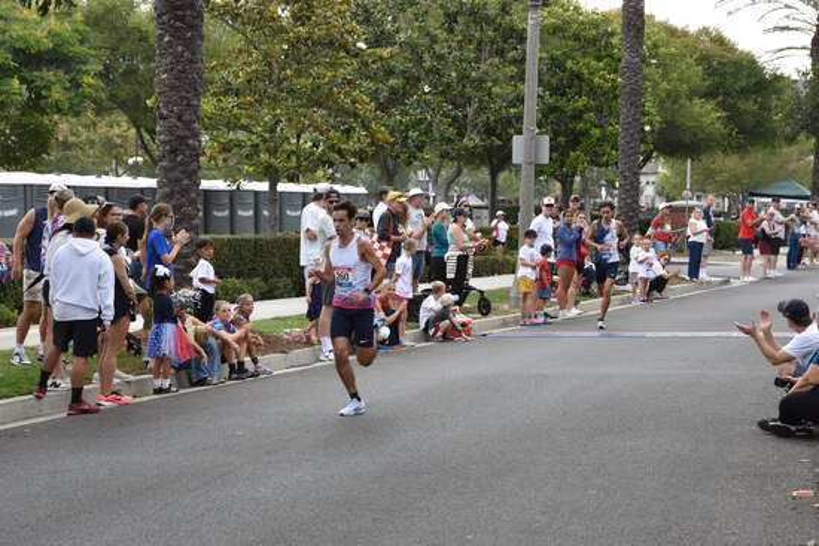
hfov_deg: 24.2
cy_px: 273
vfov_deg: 16.3
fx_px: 1911
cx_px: 410
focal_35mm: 84
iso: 800
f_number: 8
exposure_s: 1/500
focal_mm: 56
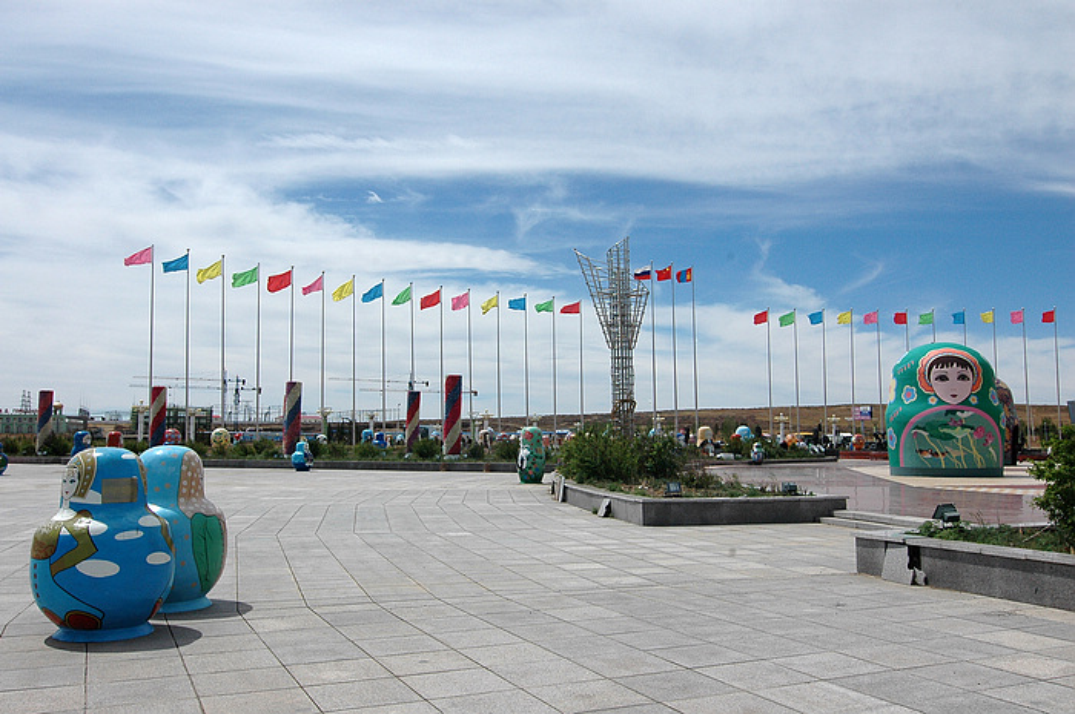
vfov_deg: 39.9
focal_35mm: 33
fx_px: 984
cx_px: 538
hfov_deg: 57.3
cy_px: 357
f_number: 11
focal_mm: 22
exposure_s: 1/800
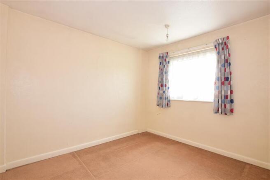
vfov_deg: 72.0
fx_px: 124
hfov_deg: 95.0
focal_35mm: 16
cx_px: 135
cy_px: 90
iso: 250
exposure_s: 1/8
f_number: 14
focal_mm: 11
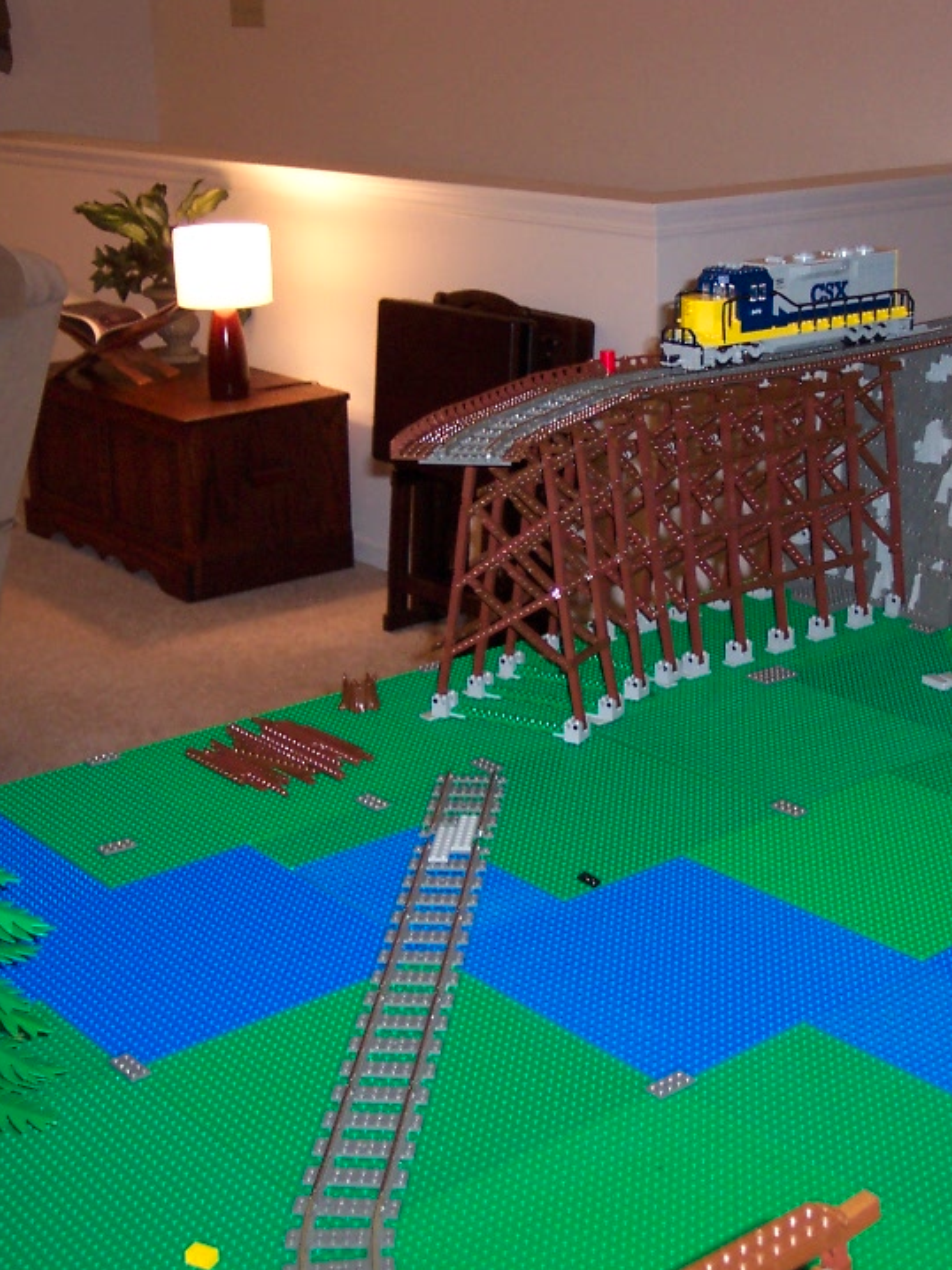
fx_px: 2016
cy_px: 636
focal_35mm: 55
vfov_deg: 34.9
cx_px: 600
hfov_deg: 26.5
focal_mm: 8
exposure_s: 1/30
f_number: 2.8
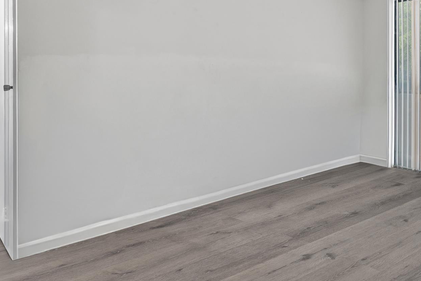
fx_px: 386
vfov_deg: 39.0
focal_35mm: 33
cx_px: 365
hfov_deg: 51.6
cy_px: 71
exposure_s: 1/2
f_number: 6.3
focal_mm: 11
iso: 200
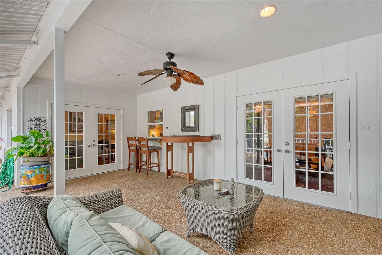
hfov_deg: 100.4
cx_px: 191
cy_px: 128
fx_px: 159
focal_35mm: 15
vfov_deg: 77.3
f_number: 10
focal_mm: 10
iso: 800
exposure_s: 1/125
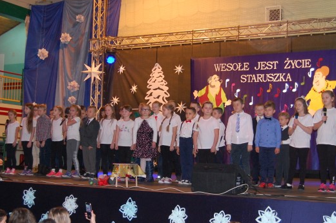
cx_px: 170
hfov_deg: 33.4
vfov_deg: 22.6
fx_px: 560
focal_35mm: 60
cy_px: 128
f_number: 4
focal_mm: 26
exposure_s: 1/60
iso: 720
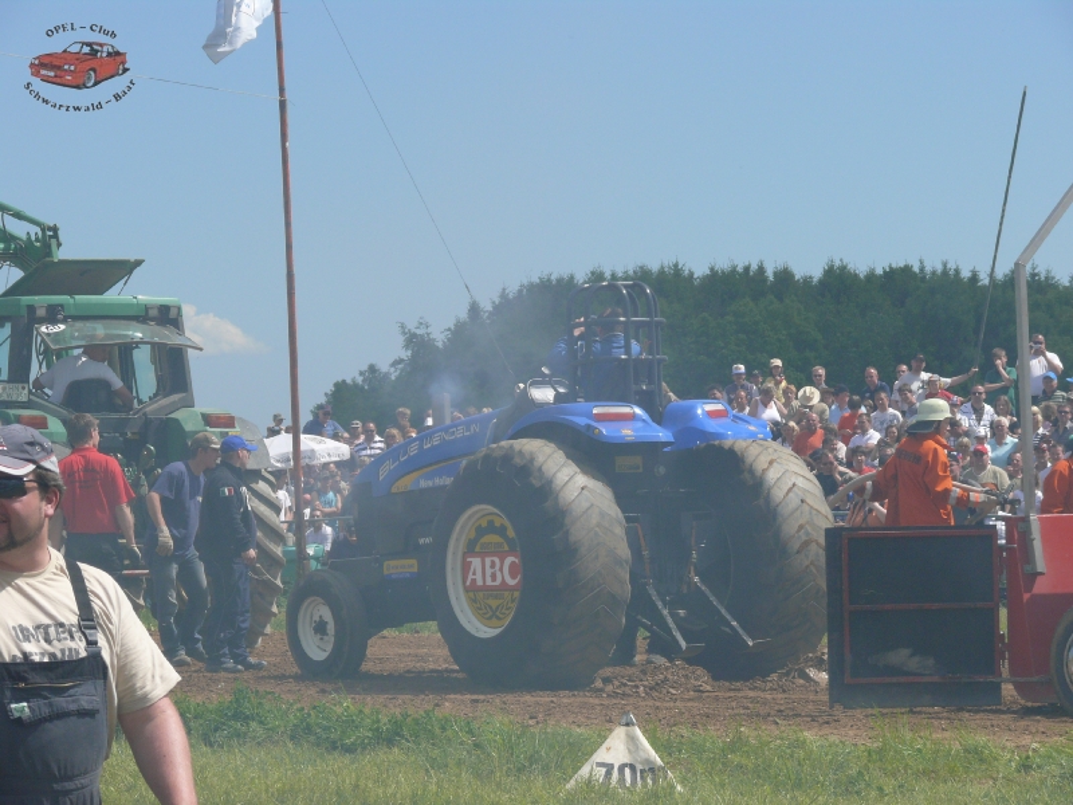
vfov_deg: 7.8
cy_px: 402
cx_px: 536
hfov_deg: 10.4
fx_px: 5920
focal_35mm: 191
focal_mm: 40.3
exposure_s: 1/500
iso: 100
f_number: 7.1
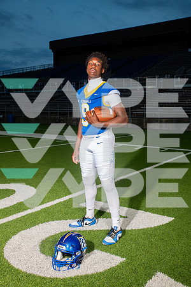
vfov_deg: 53.1
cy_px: 144
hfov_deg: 36.9
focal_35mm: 36
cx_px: 96
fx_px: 286
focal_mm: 36
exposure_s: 1/320
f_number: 7.1
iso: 800
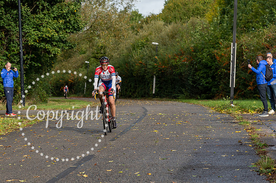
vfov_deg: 12.1
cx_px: 108
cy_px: 70
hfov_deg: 18.3
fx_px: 858
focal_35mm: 112
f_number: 4
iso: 200
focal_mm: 92
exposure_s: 1/800
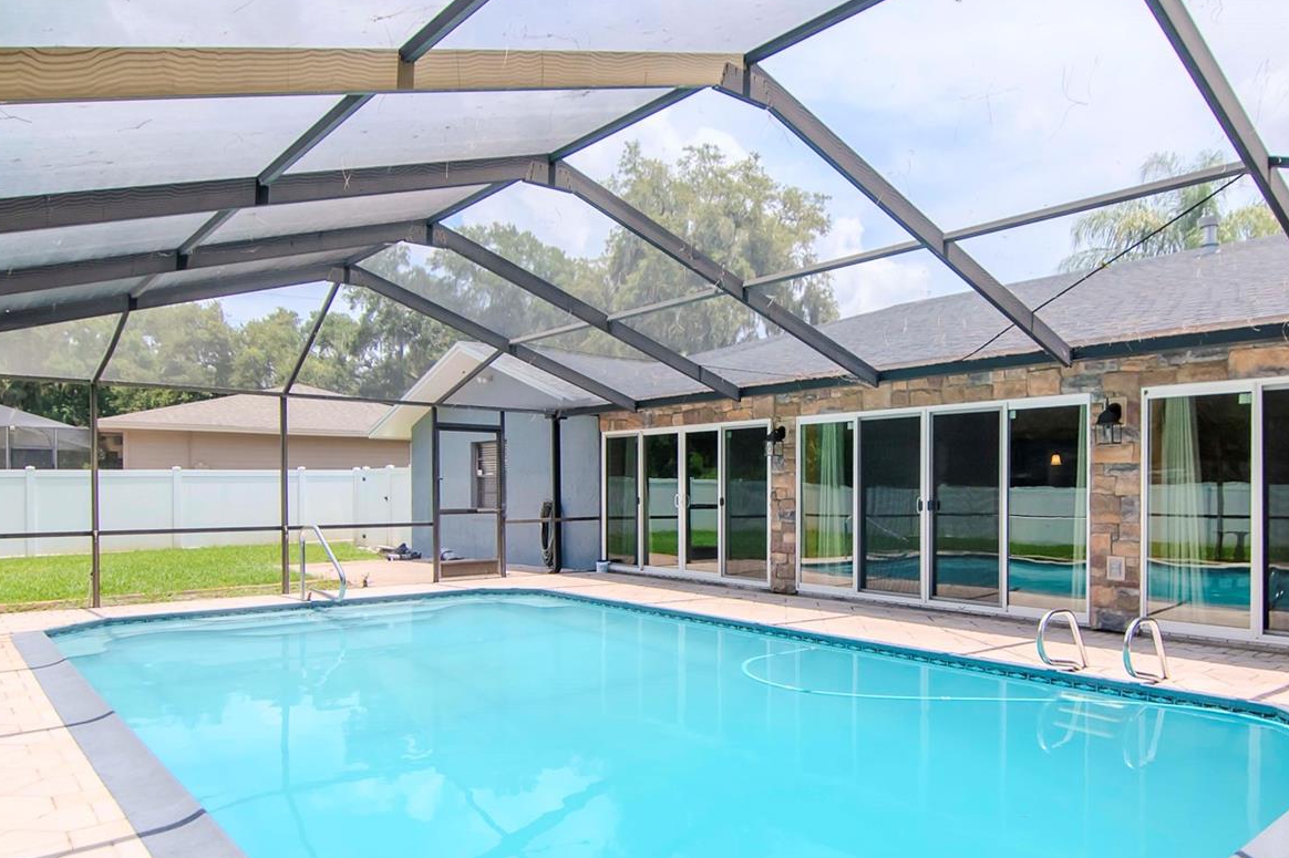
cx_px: 750
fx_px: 812
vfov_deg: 55.4
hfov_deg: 76.3
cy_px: 507
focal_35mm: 23
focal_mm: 11
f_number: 4
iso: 400
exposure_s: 1/2000
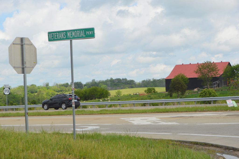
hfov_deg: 24.6
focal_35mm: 82
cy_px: 80
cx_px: 120
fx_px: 547
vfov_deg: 16.5
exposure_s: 1/320
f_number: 8
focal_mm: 55
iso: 100
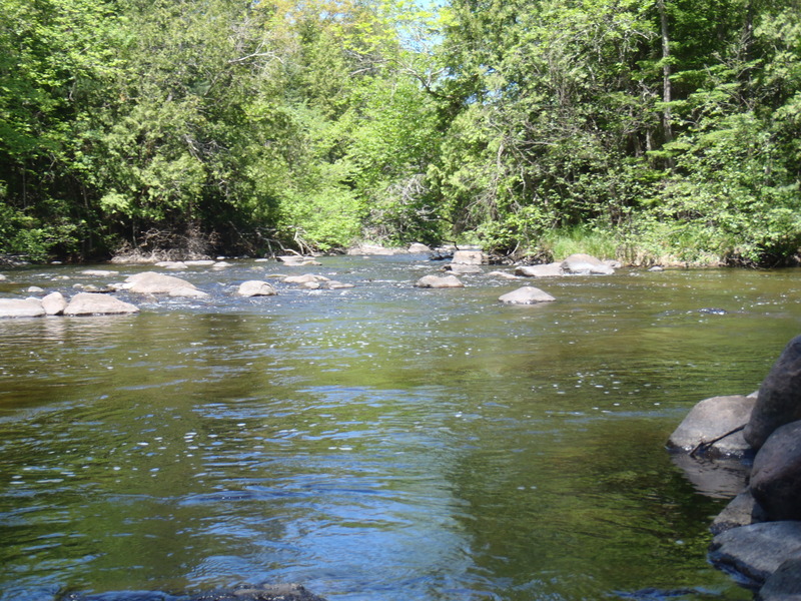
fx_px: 1064
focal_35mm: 46
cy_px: 300
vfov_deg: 31.5
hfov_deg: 41.2
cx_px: 400
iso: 80
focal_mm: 8.25
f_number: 4.9
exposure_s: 1/100
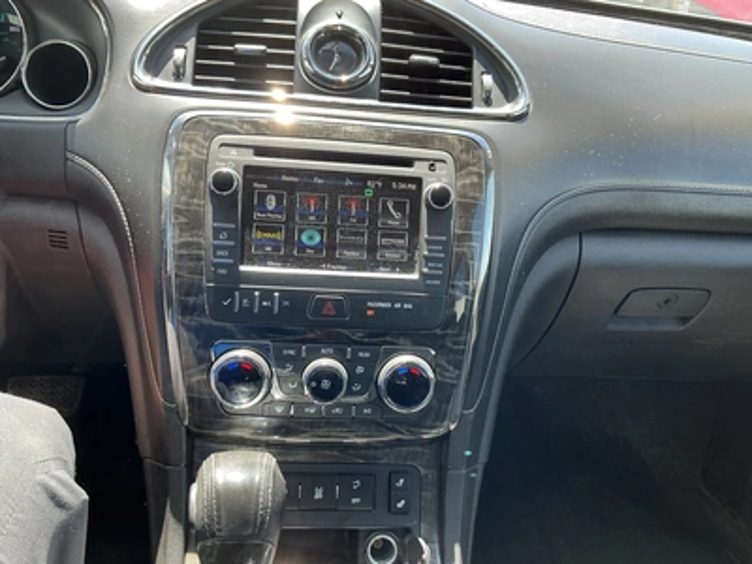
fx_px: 608
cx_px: 376
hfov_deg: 63.4
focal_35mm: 28
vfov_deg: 49.7
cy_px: 282
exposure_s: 1/110
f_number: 1.8
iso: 40
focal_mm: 3
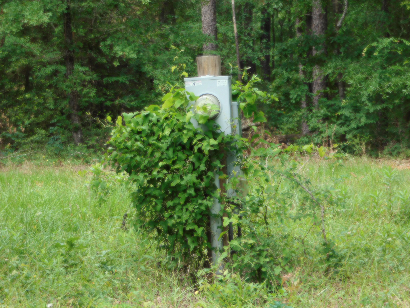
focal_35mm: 148
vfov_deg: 10.0
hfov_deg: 13.3
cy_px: 154
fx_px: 1753
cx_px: 205
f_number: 5.1
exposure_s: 1/125
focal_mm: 26.3
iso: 125
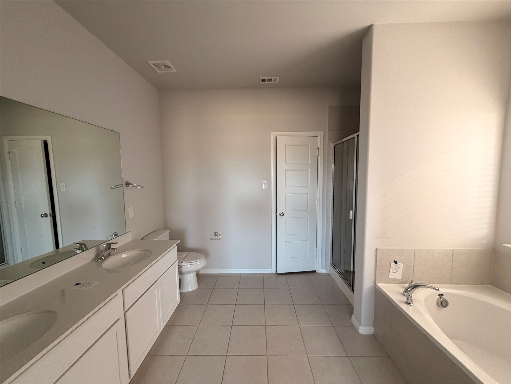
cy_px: 192
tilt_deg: -4.6
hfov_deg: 102.1
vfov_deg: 85.7
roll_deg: +1.2
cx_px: 256
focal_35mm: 14
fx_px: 207
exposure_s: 1/60
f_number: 2.2
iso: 320
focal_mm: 2.22
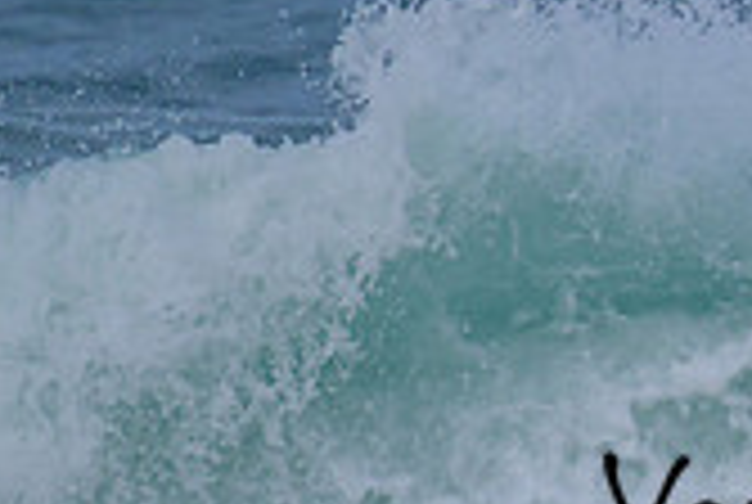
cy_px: 353
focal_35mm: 3731
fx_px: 78074
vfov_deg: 0.4
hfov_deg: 0.6
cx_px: 1514
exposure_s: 1/2000
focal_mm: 800
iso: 500
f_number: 11
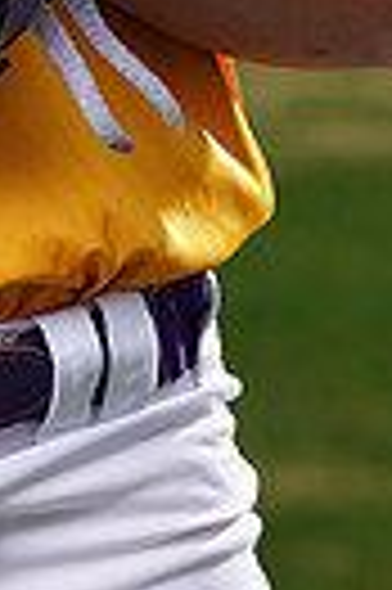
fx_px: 14492
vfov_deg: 2.3
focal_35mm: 885
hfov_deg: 1.5
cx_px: -219
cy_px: -441
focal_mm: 200
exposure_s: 1/250
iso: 100
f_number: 8
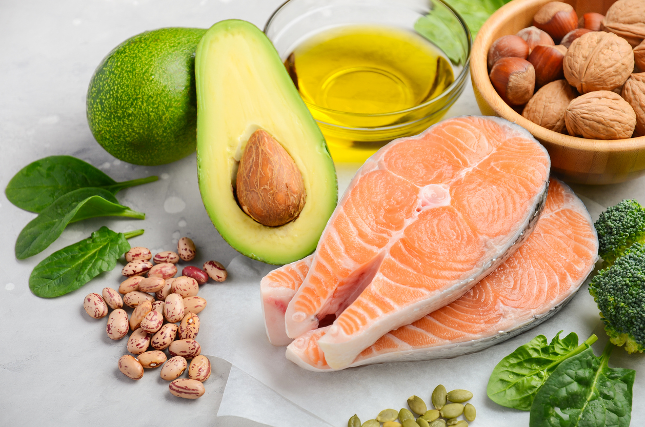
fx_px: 1931
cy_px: 214
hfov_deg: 19.0
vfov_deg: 12.6
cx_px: 322
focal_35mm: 108
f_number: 5.6
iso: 100
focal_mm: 72
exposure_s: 1/160
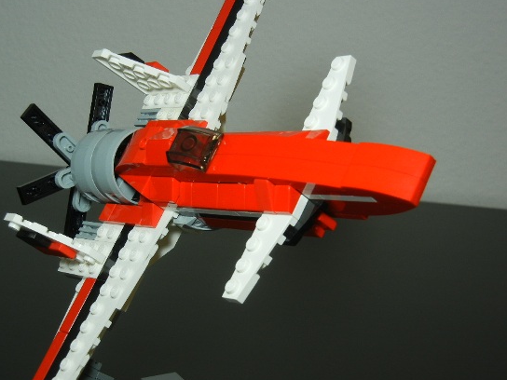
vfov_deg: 18.4
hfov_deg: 24.4
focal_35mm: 80
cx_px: 229
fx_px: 1172
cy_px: 197
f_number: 4.1
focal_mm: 12.2
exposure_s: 1/40.3
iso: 160
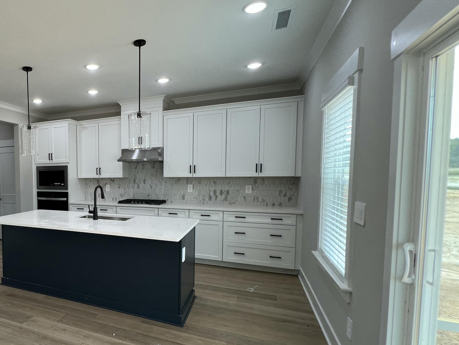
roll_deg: +0.4
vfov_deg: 63.2
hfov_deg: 70.8
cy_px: 197
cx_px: 90
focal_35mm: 21
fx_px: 278
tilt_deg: -5.1
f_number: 1.8
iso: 80
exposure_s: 1/120
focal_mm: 1.57
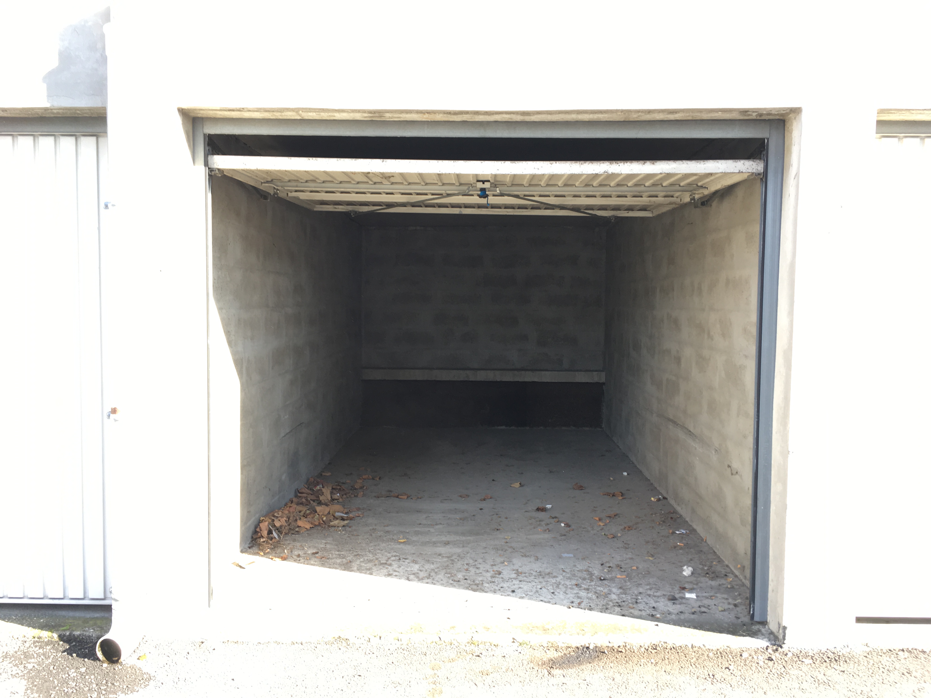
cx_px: 466
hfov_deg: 61.7
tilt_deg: -3.2
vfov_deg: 48.2
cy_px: 349
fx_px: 780
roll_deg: +1.0
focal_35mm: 29
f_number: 2.2
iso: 32
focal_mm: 4.15
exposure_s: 1/100
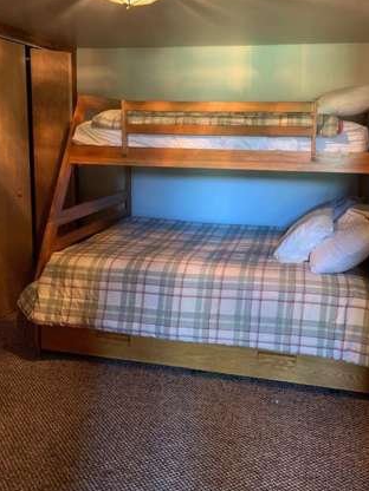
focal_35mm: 32
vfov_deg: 56.4
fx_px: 455
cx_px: 202
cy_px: 196
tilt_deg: -8.6
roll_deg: -1.9
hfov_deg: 44.1
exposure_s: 1/30
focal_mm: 4.25
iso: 400
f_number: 1.8
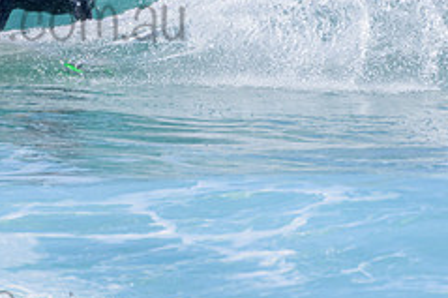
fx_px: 22645
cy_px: -3
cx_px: -13
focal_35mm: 1821
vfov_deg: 0.8
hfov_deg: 1.1
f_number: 5.6
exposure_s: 1/2000
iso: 360
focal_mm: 500
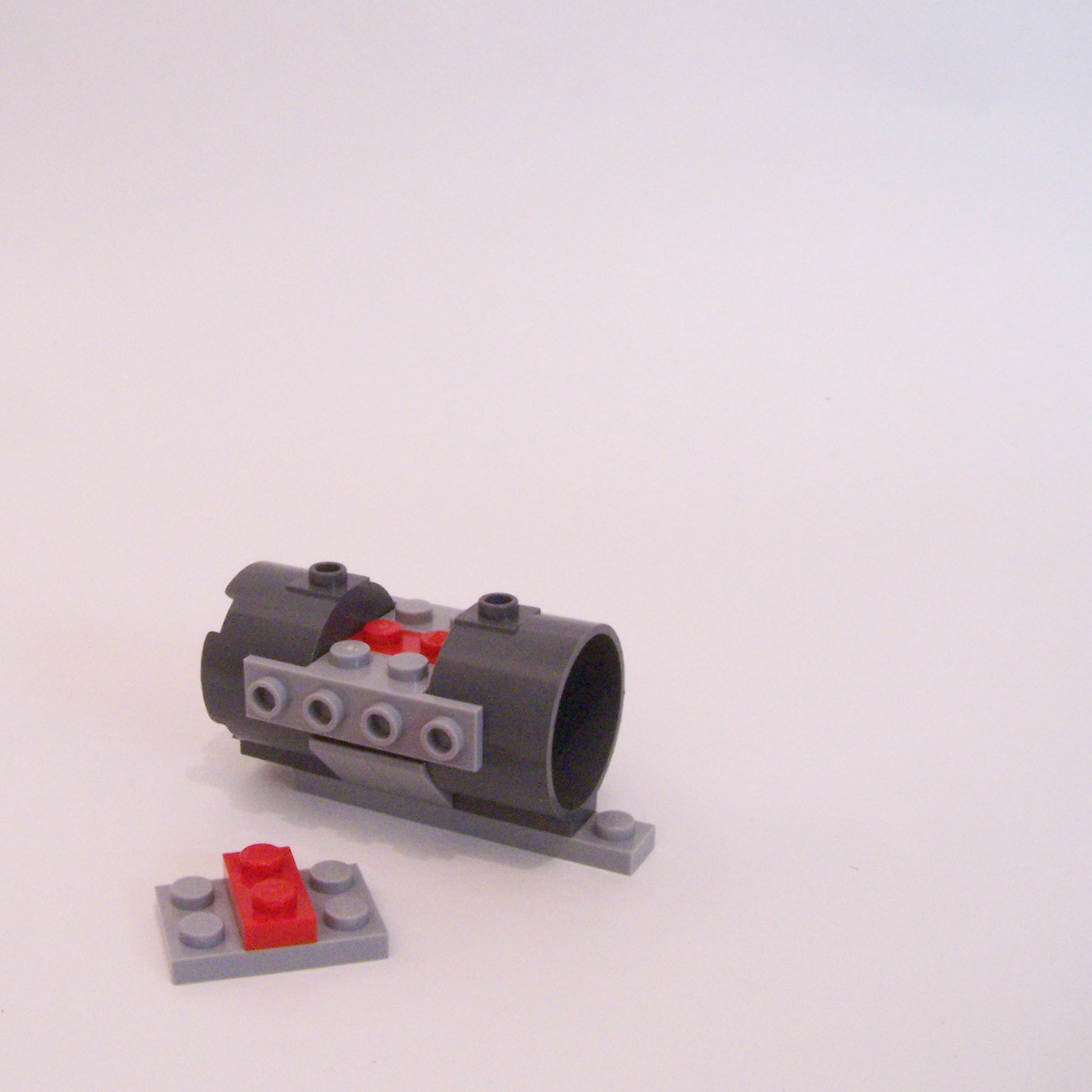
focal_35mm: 45
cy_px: 546
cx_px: 410
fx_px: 1606
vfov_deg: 37.6
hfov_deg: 37.3
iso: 400
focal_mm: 6.3
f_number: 8
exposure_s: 1/4
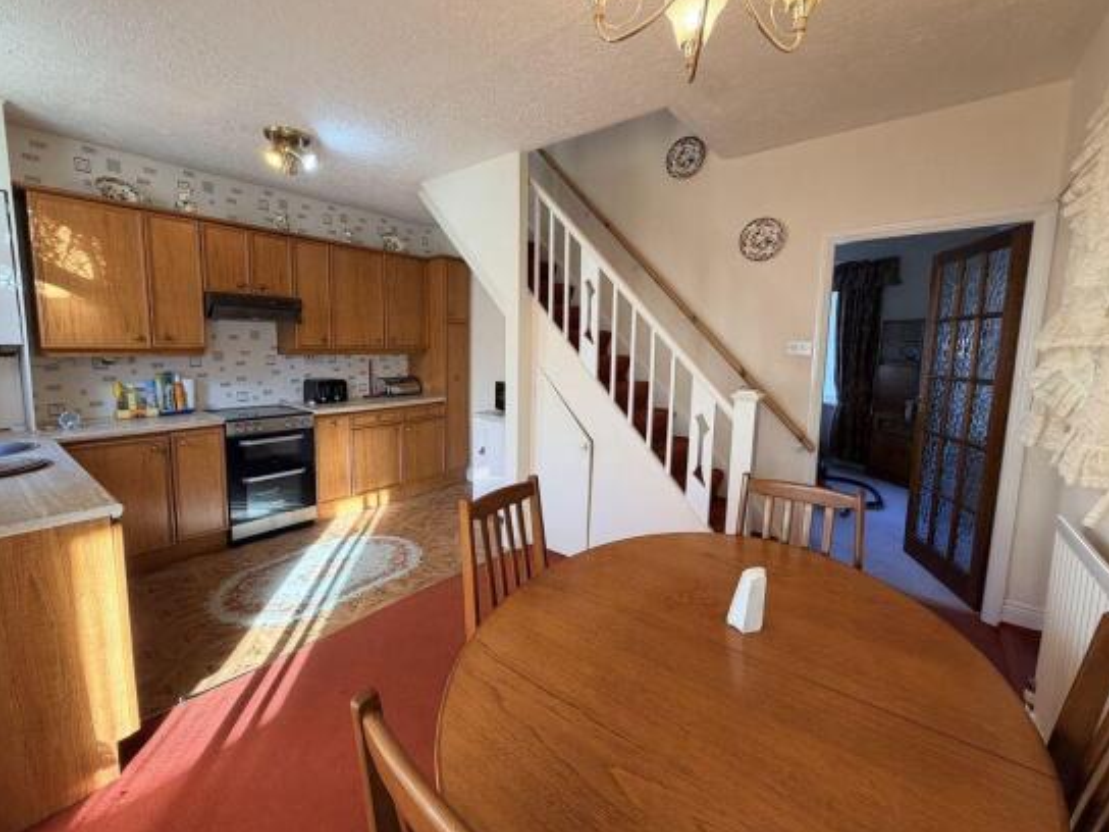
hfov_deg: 98.1
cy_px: 403
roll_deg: -0.4
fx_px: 481
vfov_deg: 81.7
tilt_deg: -7.7
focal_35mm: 15
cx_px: 521
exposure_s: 1/100
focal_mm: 2.22
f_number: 2.2
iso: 125
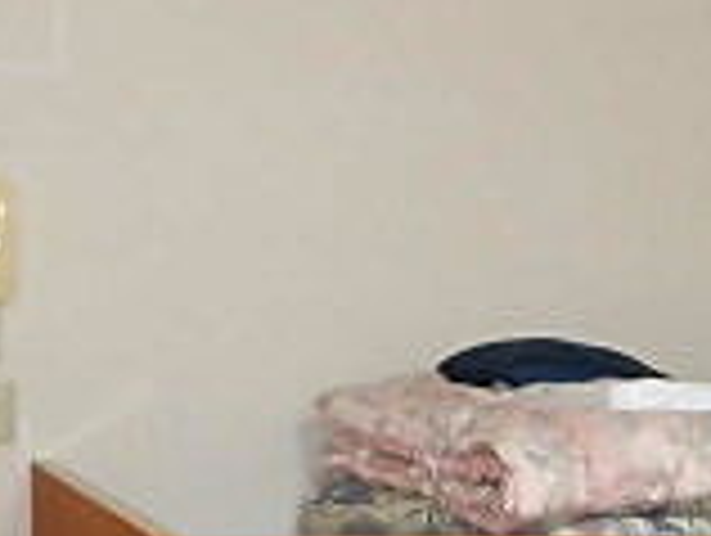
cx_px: 549
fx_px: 1995
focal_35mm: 97
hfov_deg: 20.0
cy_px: 775
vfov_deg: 14.4
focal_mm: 4.3
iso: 200
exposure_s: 1/30
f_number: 3.1
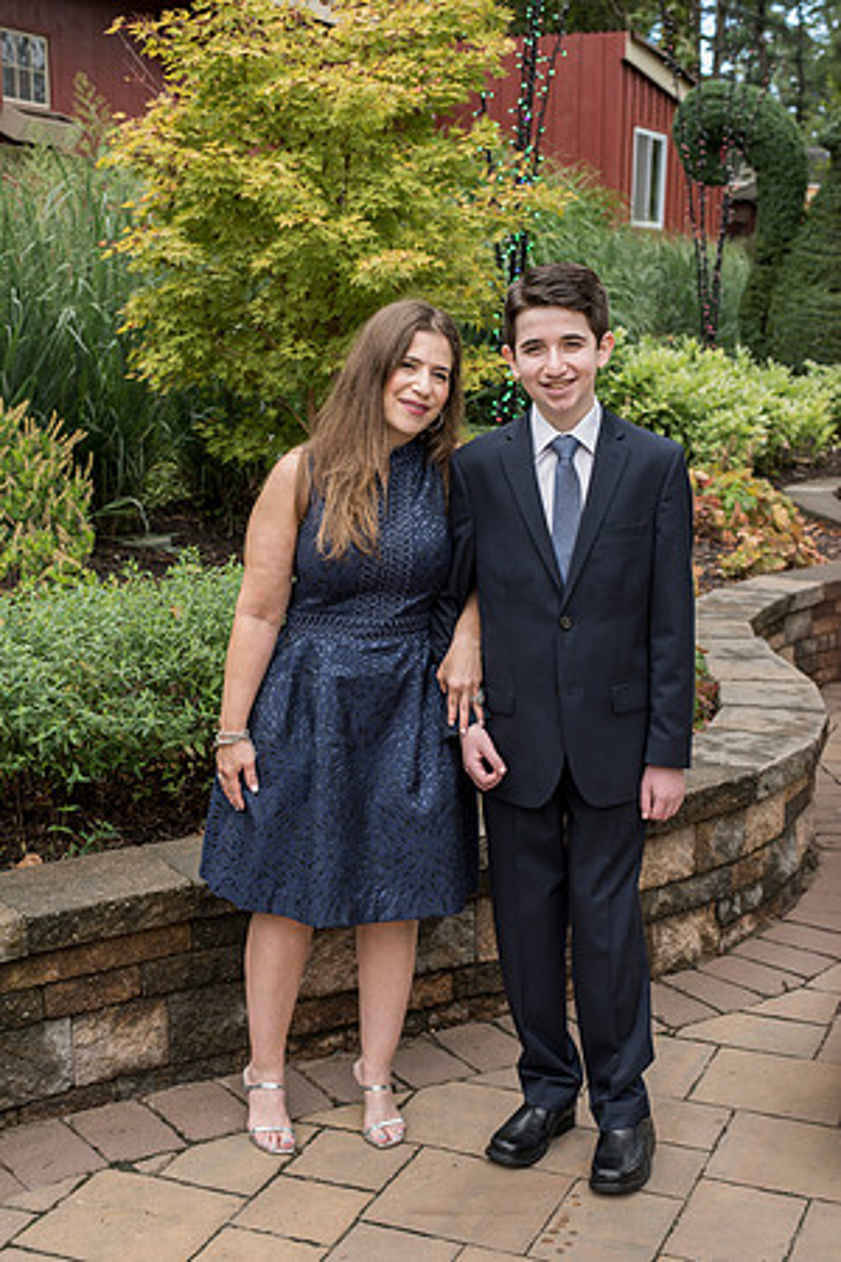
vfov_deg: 39.6
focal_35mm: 50
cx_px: 420
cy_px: 631
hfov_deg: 27.0
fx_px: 1752
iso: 200
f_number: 5.6
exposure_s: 1/125
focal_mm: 50
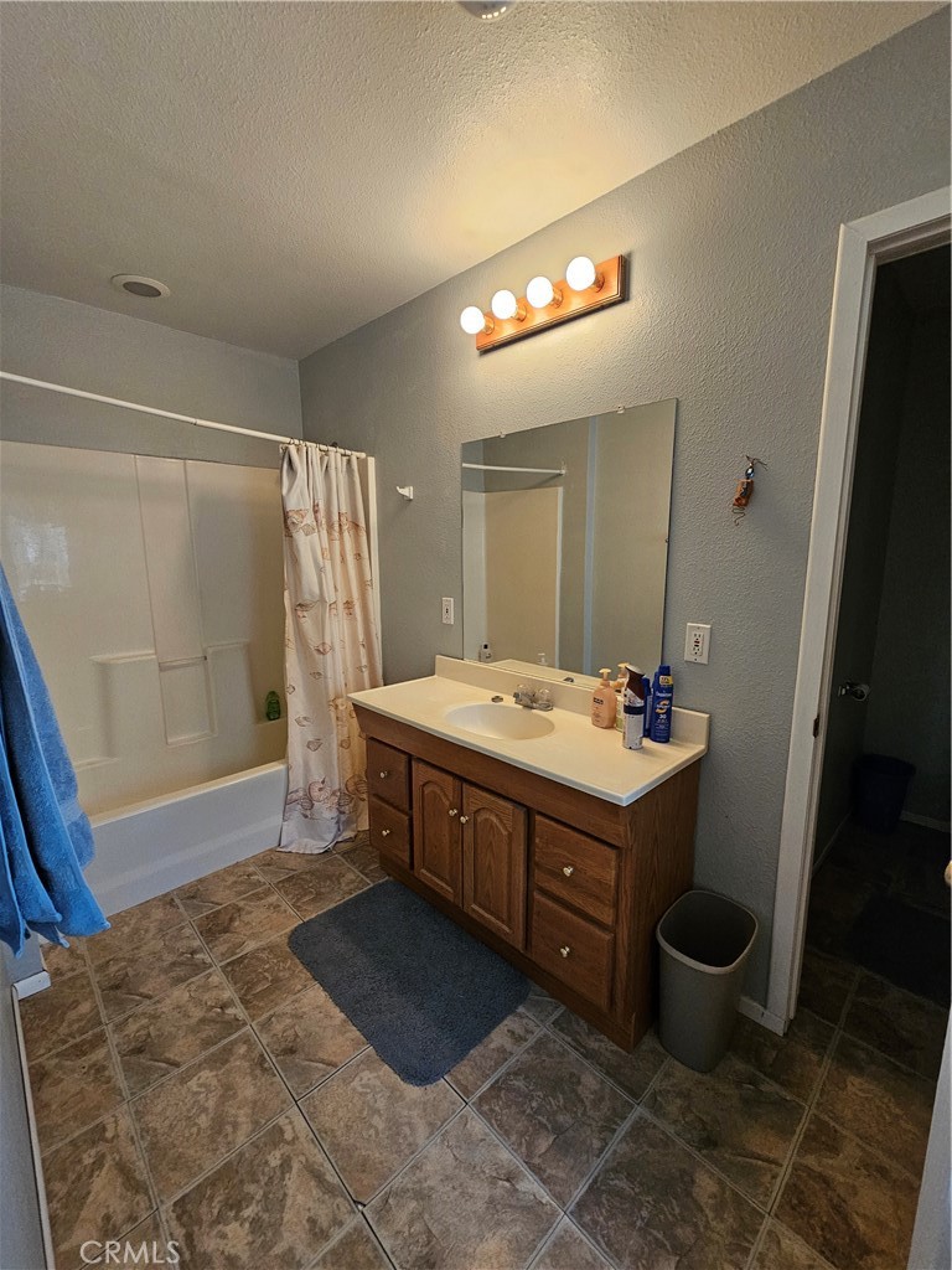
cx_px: 476
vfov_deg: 106.2
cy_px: 635
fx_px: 477
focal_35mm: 13
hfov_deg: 89.9
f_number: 2.2
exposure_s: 1/60
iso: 320
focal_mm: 2.2
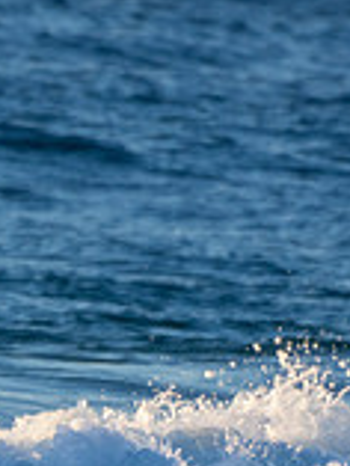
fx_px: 27289
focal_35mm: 2027
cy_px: 417
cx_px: -463
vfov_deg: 1.0
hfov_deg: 0.7
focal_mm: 380
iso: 640
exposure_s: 1/1250
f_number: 5.6
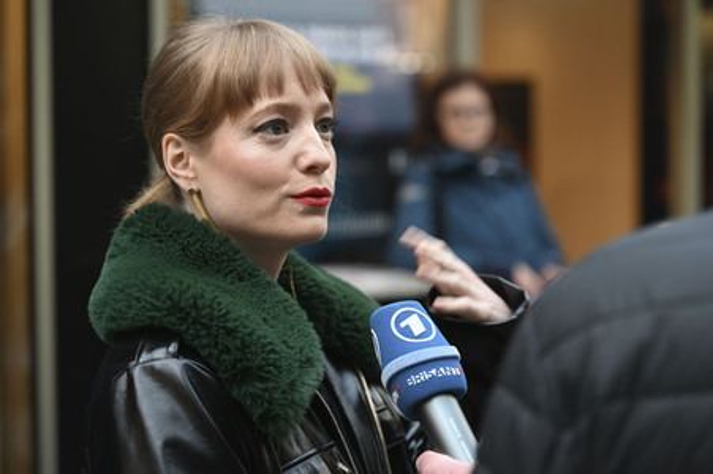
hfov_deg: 27.0
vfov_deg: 18.2
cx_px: 356
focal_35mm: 75
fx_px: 1484
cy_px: 237
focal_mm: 75
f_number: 2.8
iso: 400
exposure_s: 1/100
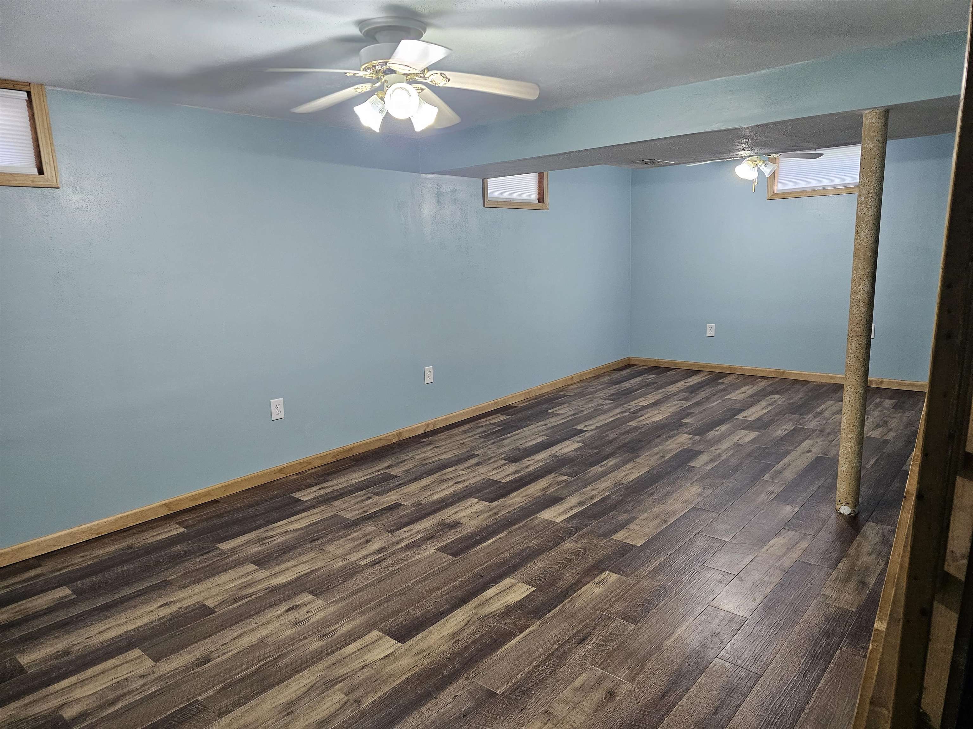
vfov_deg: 58.9
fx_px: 646
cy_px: 364
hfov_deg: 73.9
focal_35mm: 23
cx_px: 486
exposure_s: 1/120
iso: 800
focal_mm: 6.3
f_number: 1.7
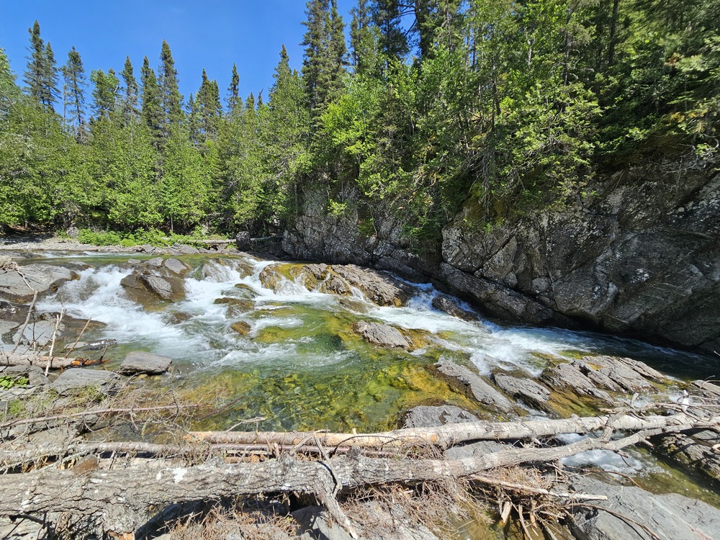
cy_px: 270
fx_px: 270
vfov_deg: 89.9
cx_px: 360
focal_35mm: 13
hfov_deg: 106.2
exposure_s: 1/1117
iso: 50
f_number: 2.2
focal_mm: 2.2
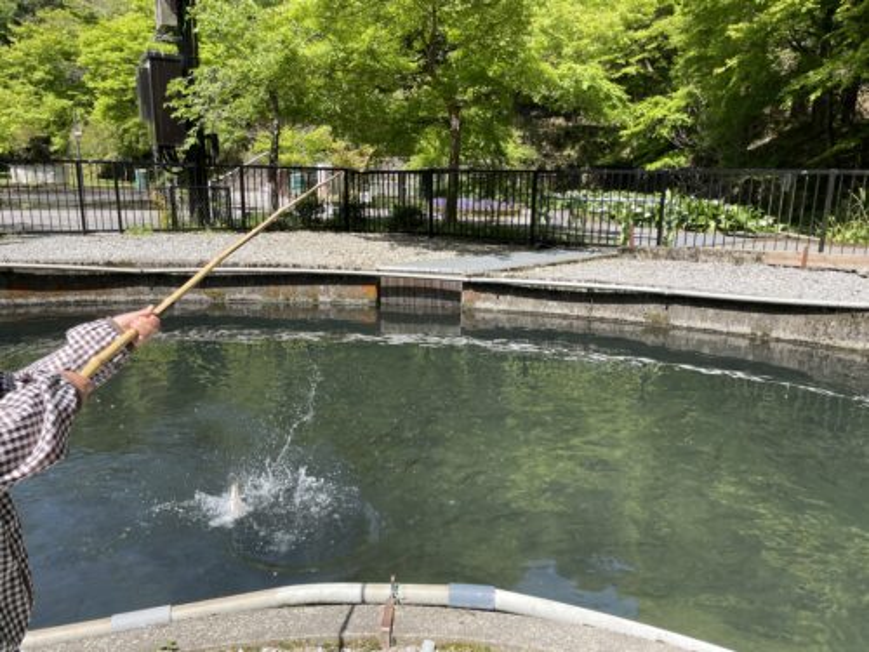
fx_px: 653
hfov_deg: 67.3
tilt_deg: -14.8
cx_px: 434
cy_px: 326
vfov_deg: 53.1
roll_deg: -1.1
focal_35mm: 26
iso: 32
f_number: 1.6
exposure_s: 1/1276
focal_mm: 4.2
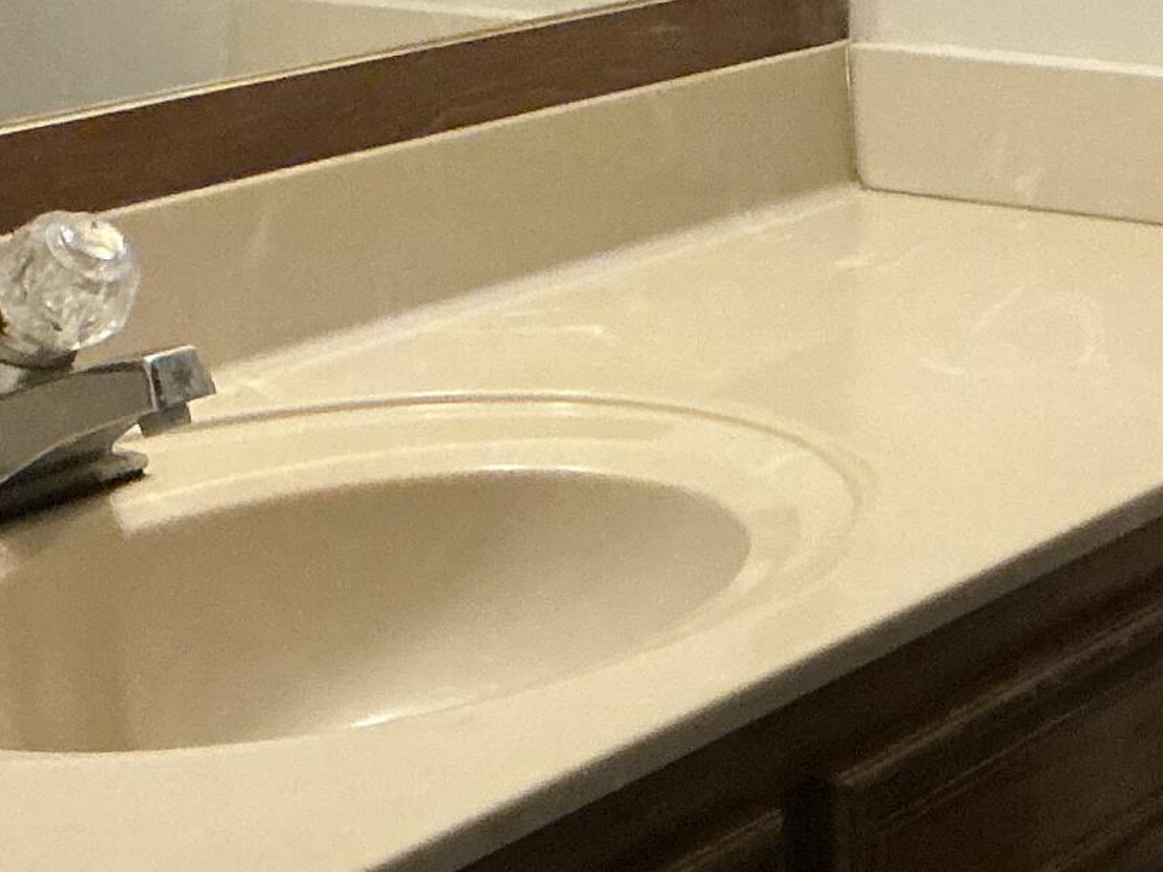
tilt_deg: -9.8
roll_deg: +0.2
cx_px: 949
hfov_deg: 18.9
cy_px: 81
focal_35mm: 103
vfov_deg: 14.2
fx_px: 3461
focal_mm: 3
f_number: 1.8
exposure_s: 1/60
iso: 250
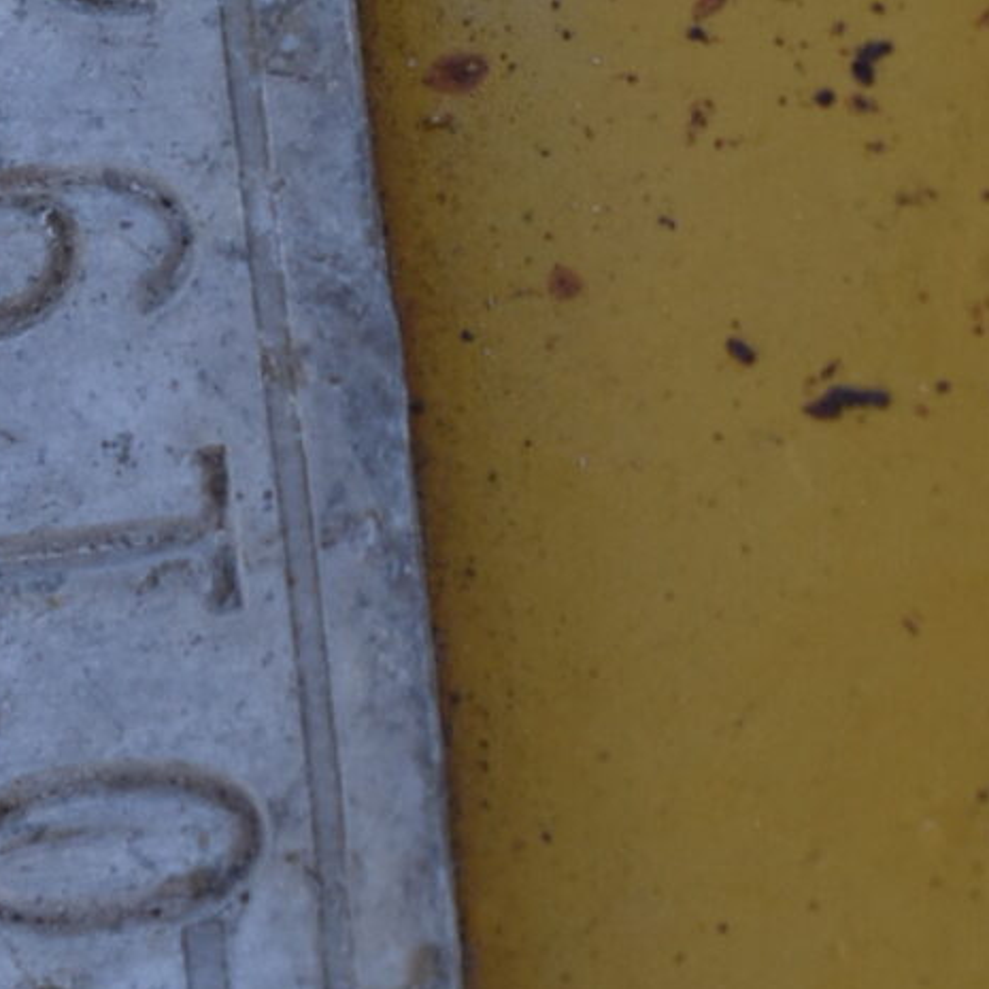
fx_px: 9536
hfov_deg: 5.9
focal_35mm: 295
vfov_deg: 5.9
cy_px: 747
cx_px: -450
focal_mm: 42
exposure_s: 1/250
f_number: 8
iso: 220
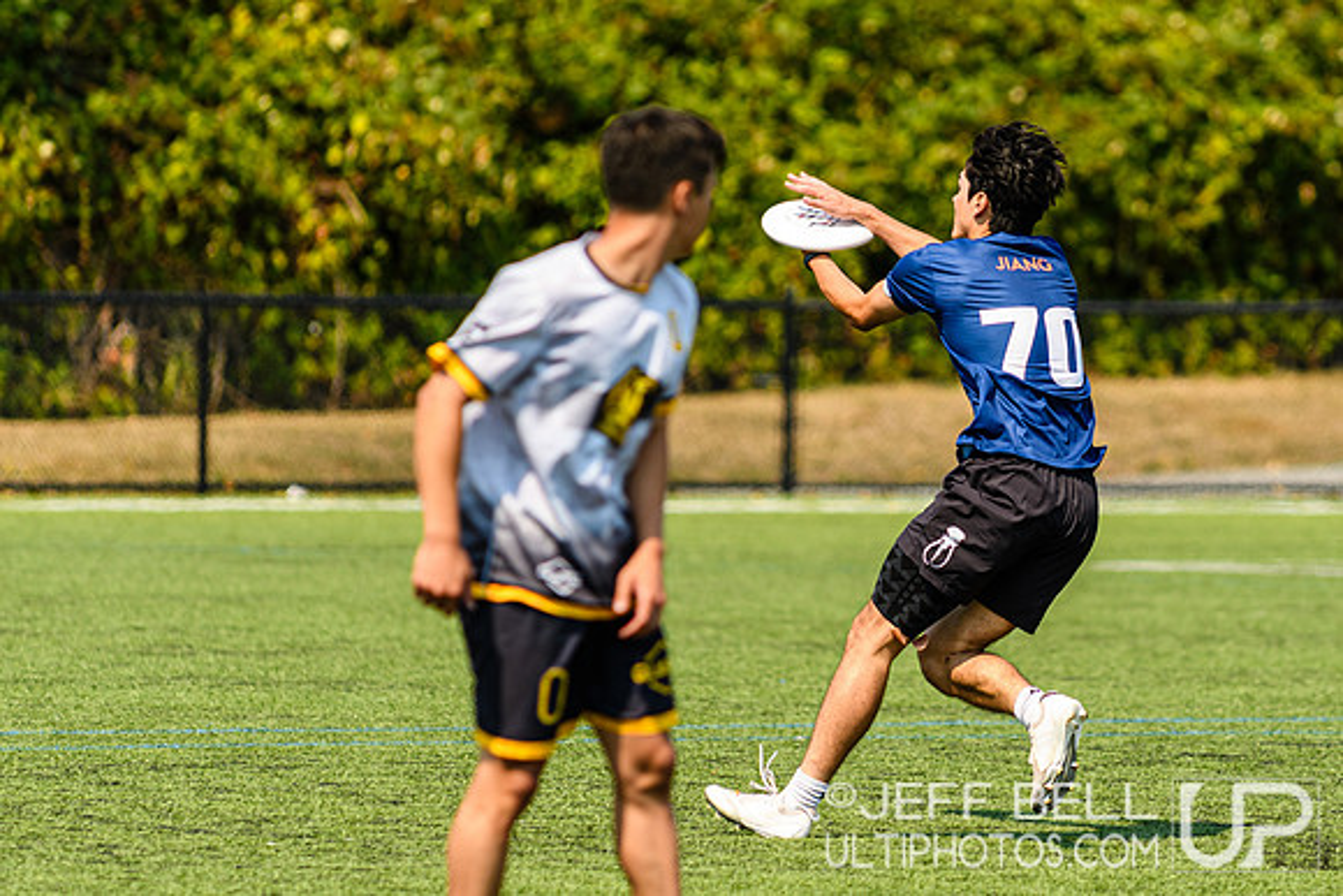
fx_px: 15595
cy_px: 323
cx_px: 919
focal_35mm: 418
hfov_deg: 4.9
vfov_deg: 3.3
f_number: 3.2
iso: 100
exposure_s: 1/1000
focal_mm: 200
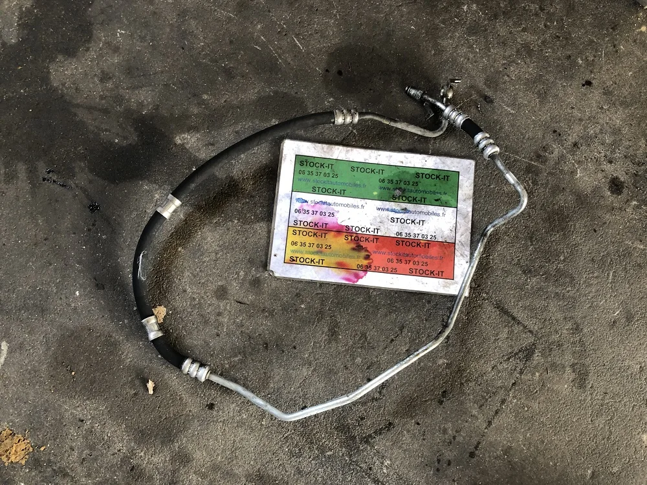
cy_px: 242
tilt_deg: -79.3
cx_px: 324
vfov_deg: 49.7
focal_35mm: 28
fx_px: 523
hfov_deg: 63.4
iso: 40
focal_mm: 4
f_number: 1.8
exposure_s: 1/17
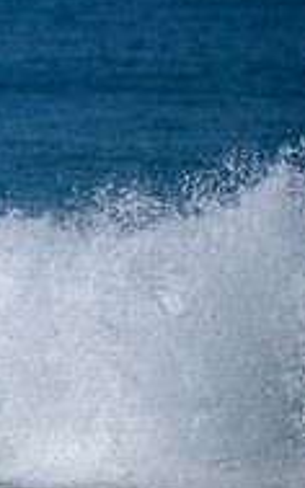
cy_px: 381
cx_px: -437
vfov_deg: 1.3
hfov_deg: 0.8
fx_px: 20856
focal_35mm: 1567
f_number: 5.6
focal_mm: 500
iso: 140
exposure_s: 1/2000
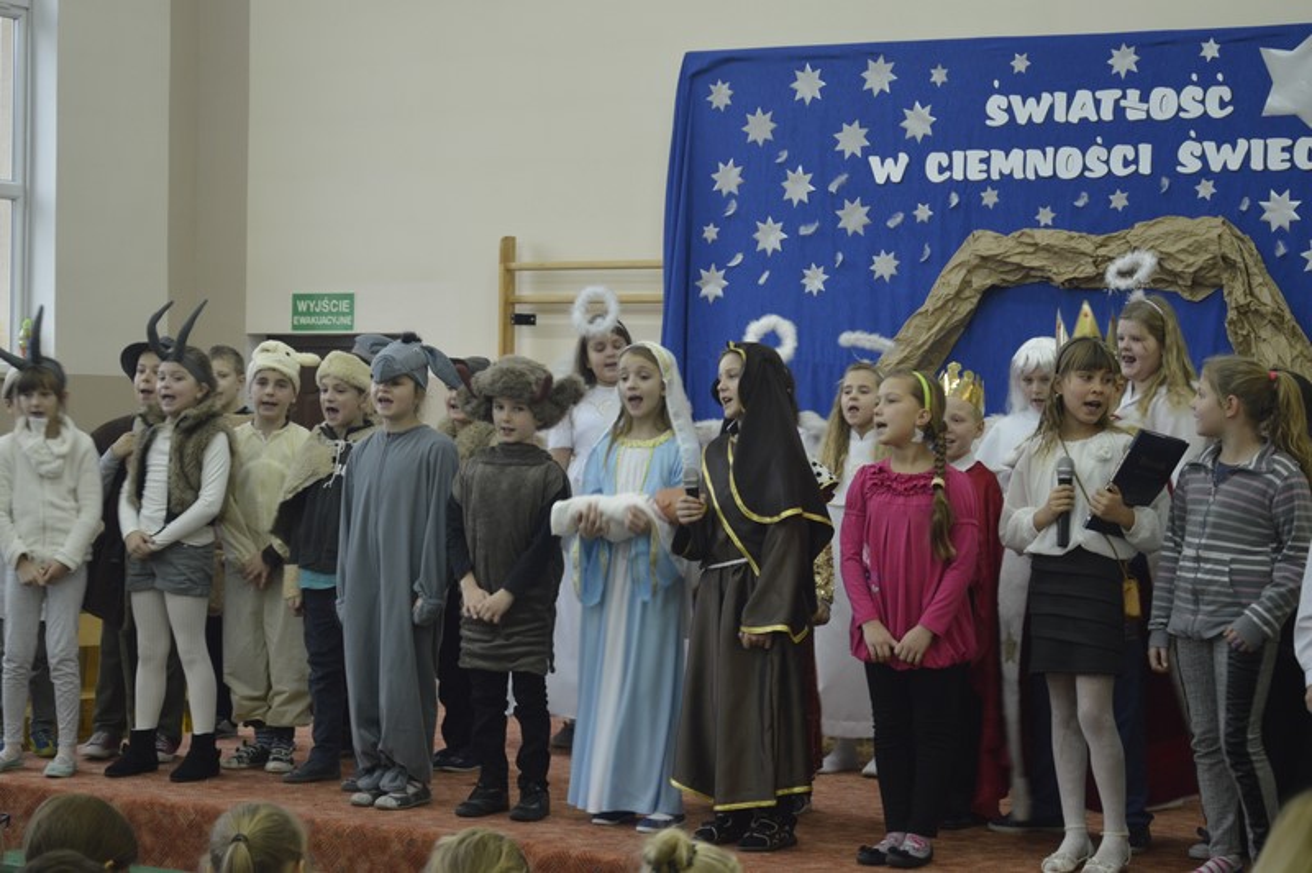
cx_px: 656
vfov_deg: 18.9
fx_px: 2622
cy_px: 436
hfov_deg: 28.1
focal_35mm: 72
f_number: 4.8
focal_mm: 48
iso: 720
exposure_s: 1/15
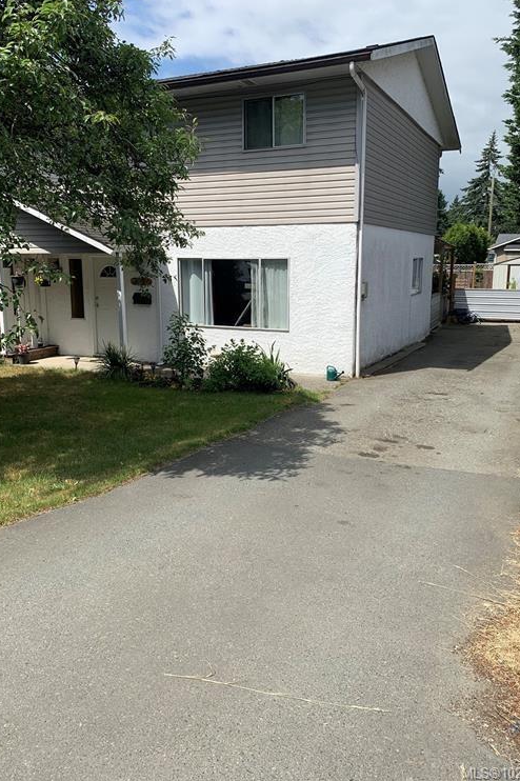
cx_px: 257
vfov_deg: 65.5
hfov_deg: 46.4
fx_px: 607
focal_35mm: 28
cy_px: 379
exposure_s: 1/2481
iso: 25
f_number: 1.8
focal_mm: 4.25
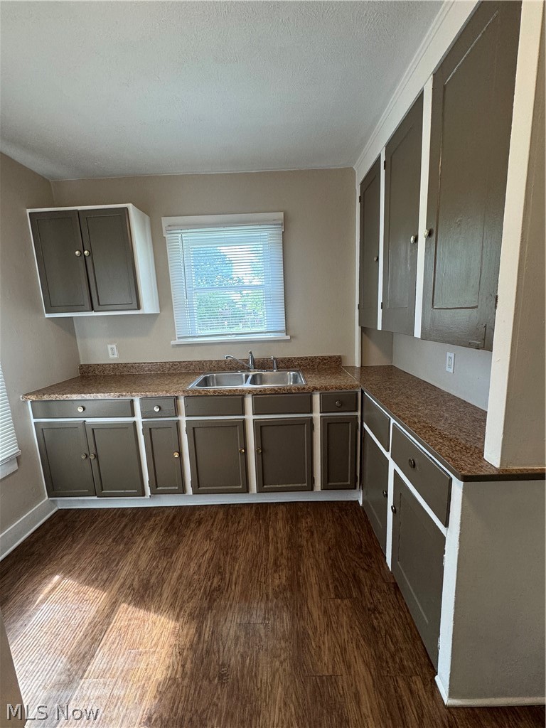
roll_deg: +1.9
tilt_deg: -10.4
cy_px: 364
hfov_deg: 85.7
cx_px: 273
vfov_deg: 102.1
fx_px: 294
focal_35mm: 14
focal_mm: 2.22
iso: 160
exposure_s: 1/120
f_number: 2.2
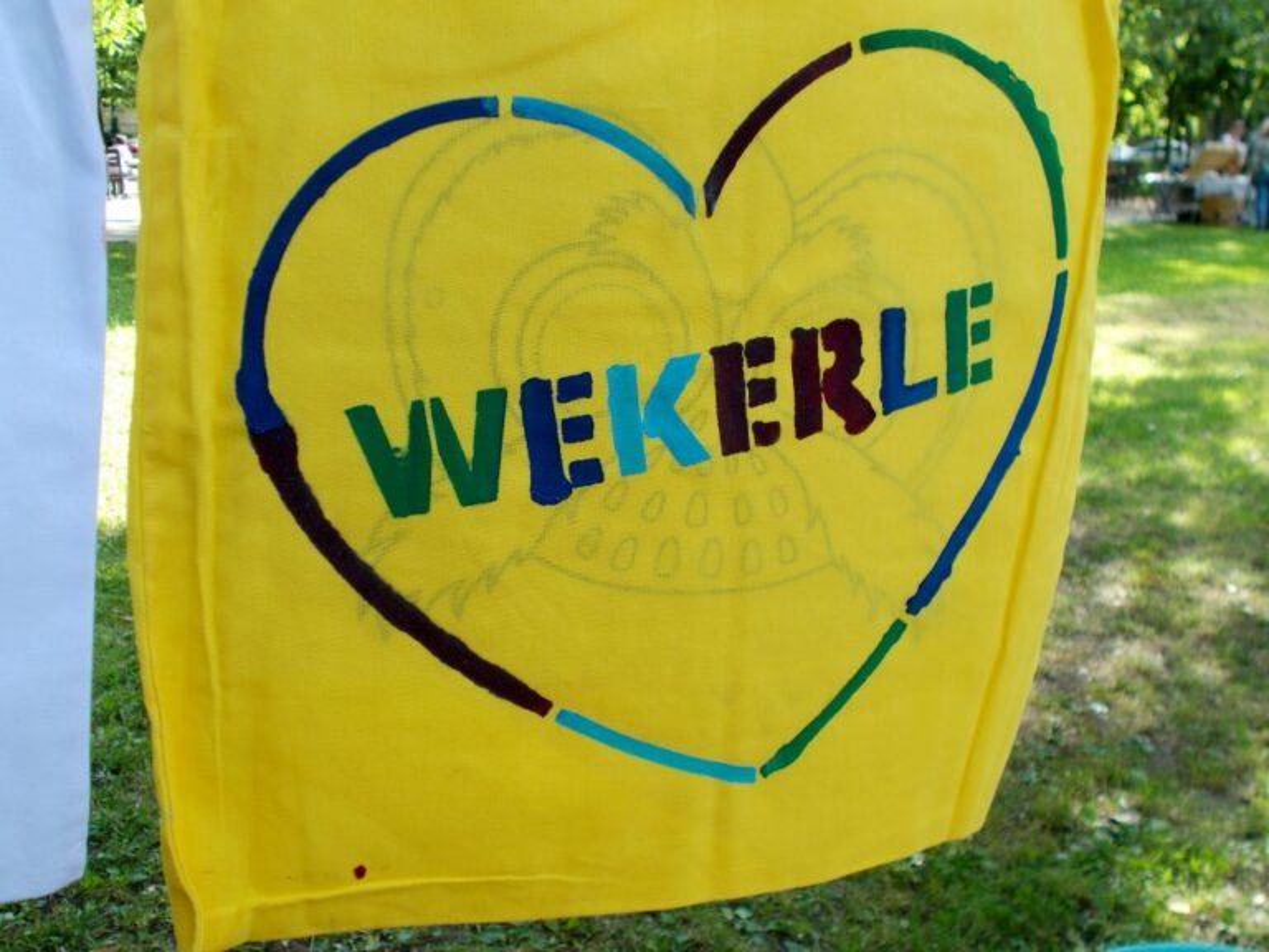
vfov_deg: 36.8
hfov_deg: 47.9
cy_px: 476
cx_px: 634
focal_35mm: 39
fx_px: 1430
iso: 80
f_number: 3.9
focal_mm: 6.9
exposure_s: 1/60
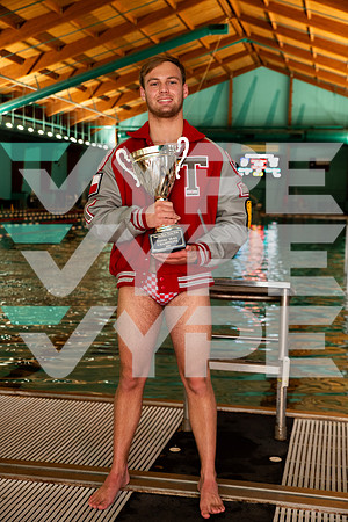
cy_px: 261
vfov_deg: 36.2
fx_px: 797
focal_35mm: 55
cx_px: 174
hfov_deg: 24.6
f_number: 5
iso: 800
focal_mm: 55
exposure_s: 1/200
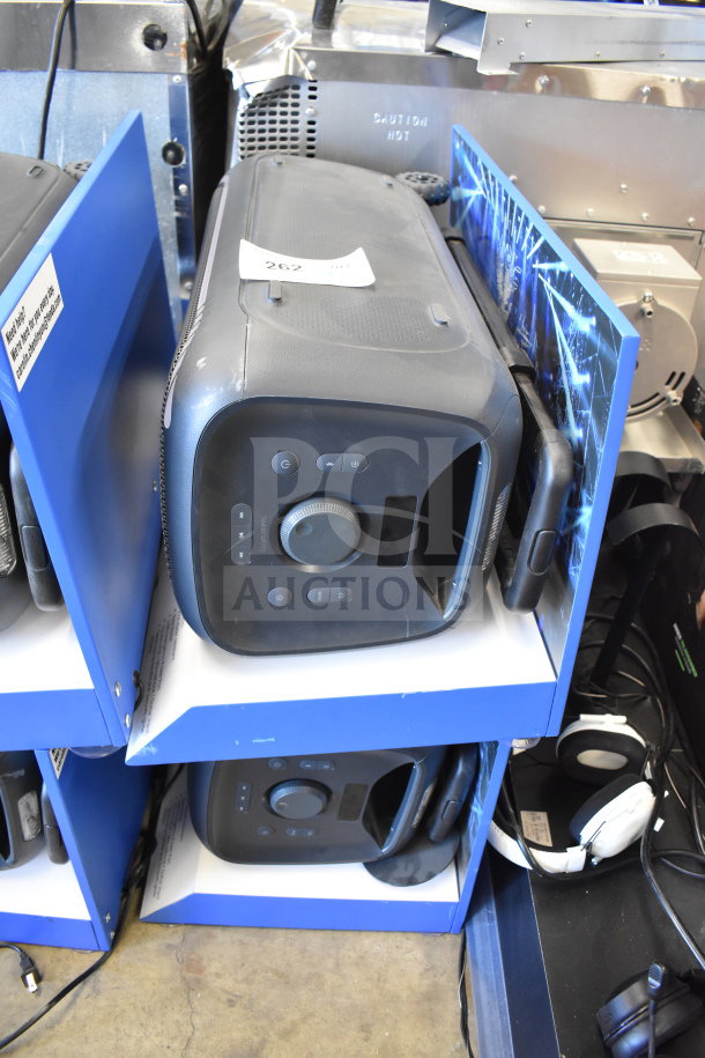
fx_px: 793
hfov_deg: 47.9
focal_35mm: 27
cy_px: 529
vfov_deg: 67.4
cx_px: 352
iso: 2200
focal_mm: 18
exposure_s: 1/30
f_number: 3.5
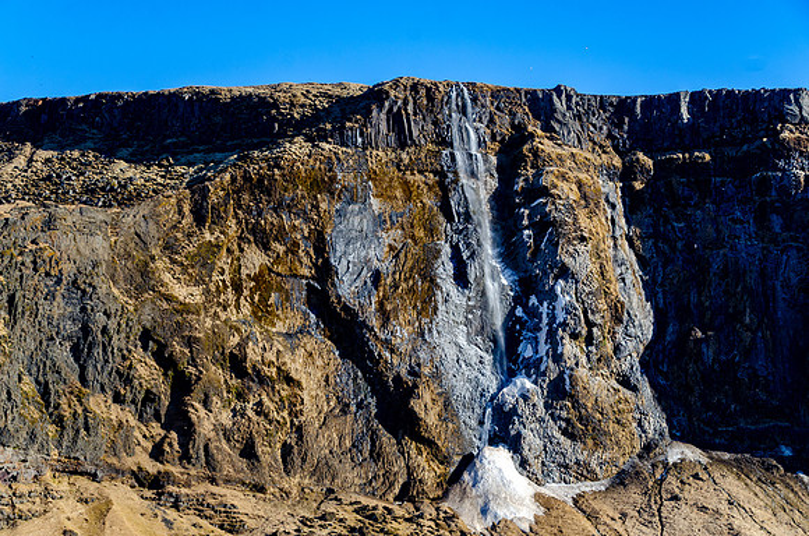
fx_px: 1682
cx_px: 404
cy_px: 268
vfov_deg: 18.1
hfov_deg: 27.0
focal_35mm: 75
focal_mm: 50
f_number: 8
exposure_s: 1/250
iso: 140
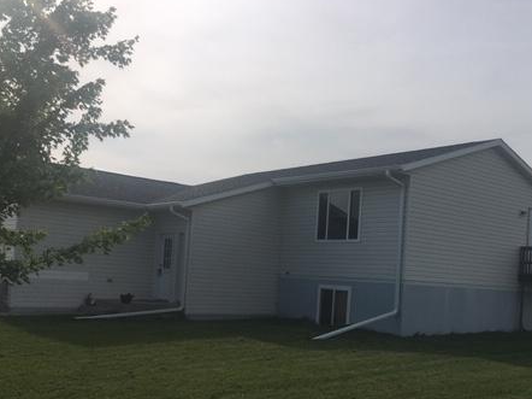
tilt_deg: +4.1
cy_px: 274
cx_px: 319
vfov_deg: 33.9
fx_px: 645
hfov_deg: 44.6
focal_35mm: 42
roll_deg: -2.5
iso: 25
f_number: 2.2
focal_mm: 4.15
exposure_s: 1/2849
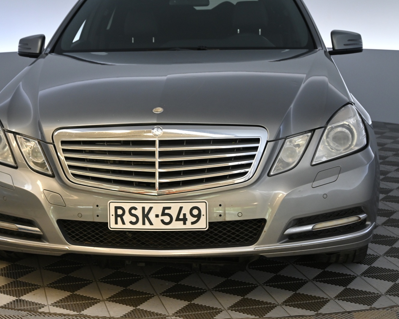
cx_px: 157
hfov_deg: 29.7
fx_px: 751
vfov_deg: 24.0
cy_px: 159
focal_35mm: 64
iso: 900
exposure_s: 1/60
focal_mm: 37
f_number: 5.3
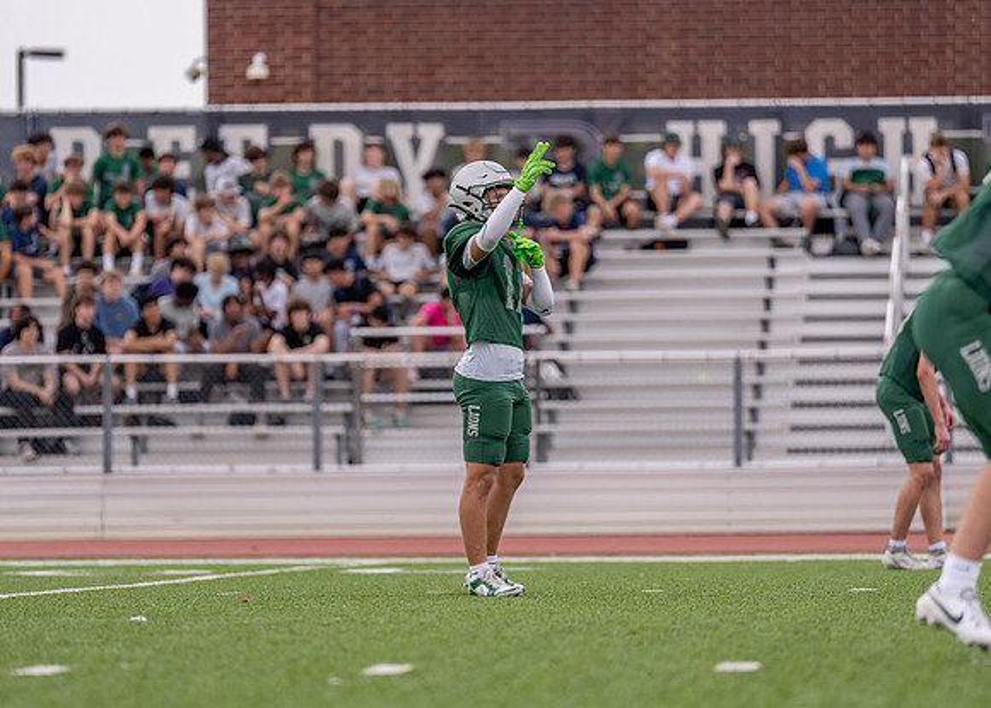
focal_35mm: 270
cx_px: 473
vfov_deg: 5.3
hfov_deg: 7.5
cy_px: 388
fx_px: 7585
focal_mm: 200
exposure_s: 1/2500
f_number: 2.8
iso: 250
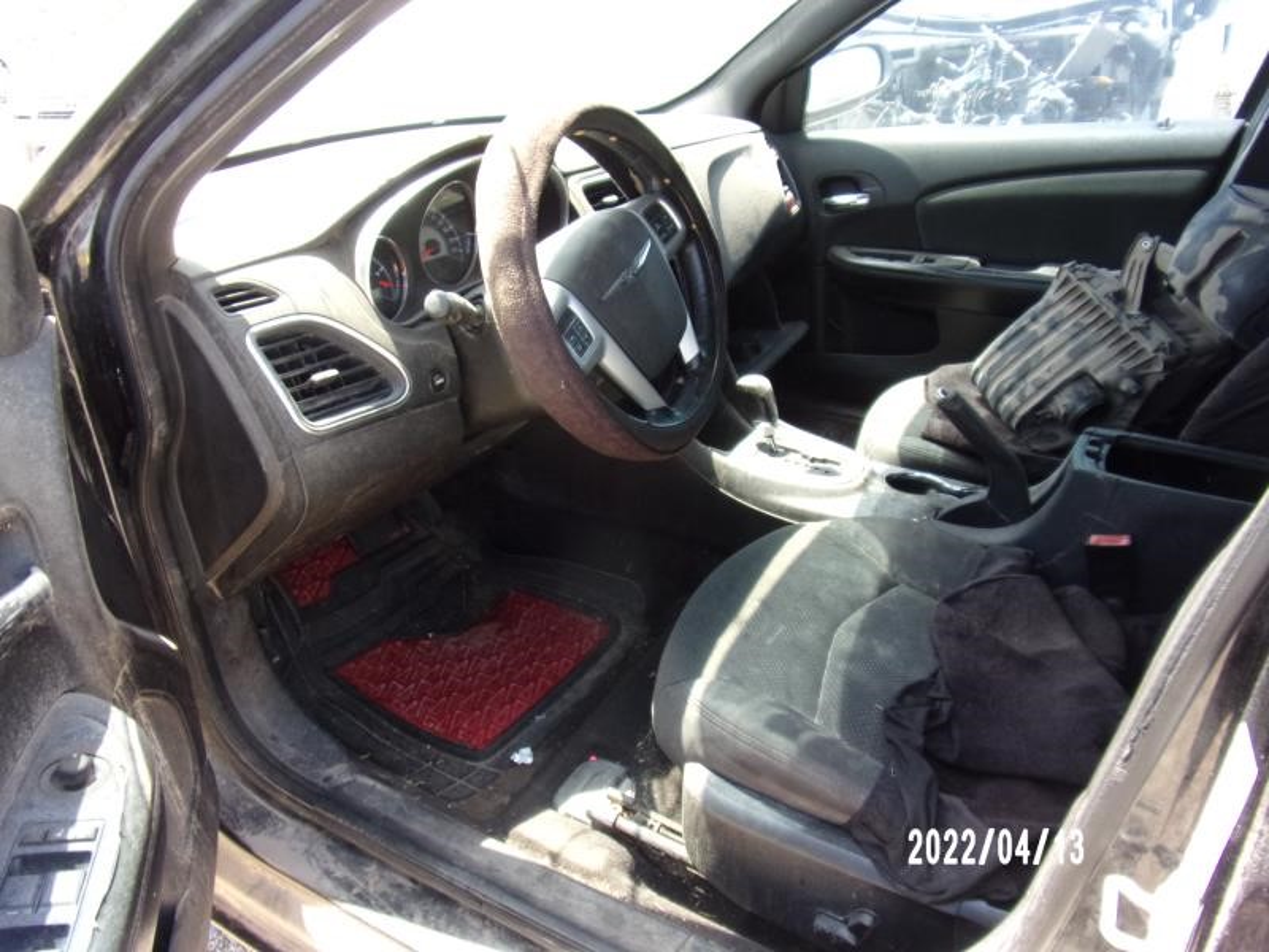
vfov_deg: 56.8
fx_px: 880
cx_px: 634
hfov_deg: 71.6
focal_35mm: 24
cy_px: 476
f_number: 3.3
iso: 80
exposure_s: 1/80
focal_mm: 4.3
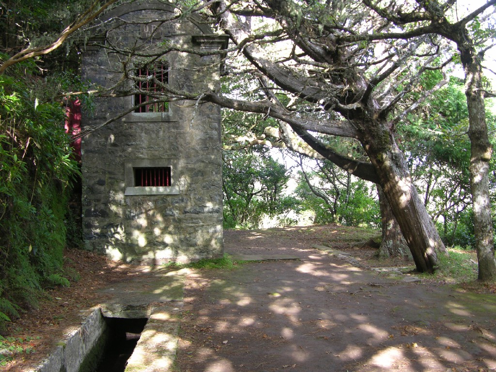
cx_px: 248
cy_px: 186
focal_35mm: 35
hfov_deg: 52.6
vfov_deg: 40.7
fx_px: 502
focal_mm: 8.9
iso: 50
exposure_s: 1/20.8
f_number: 2.8
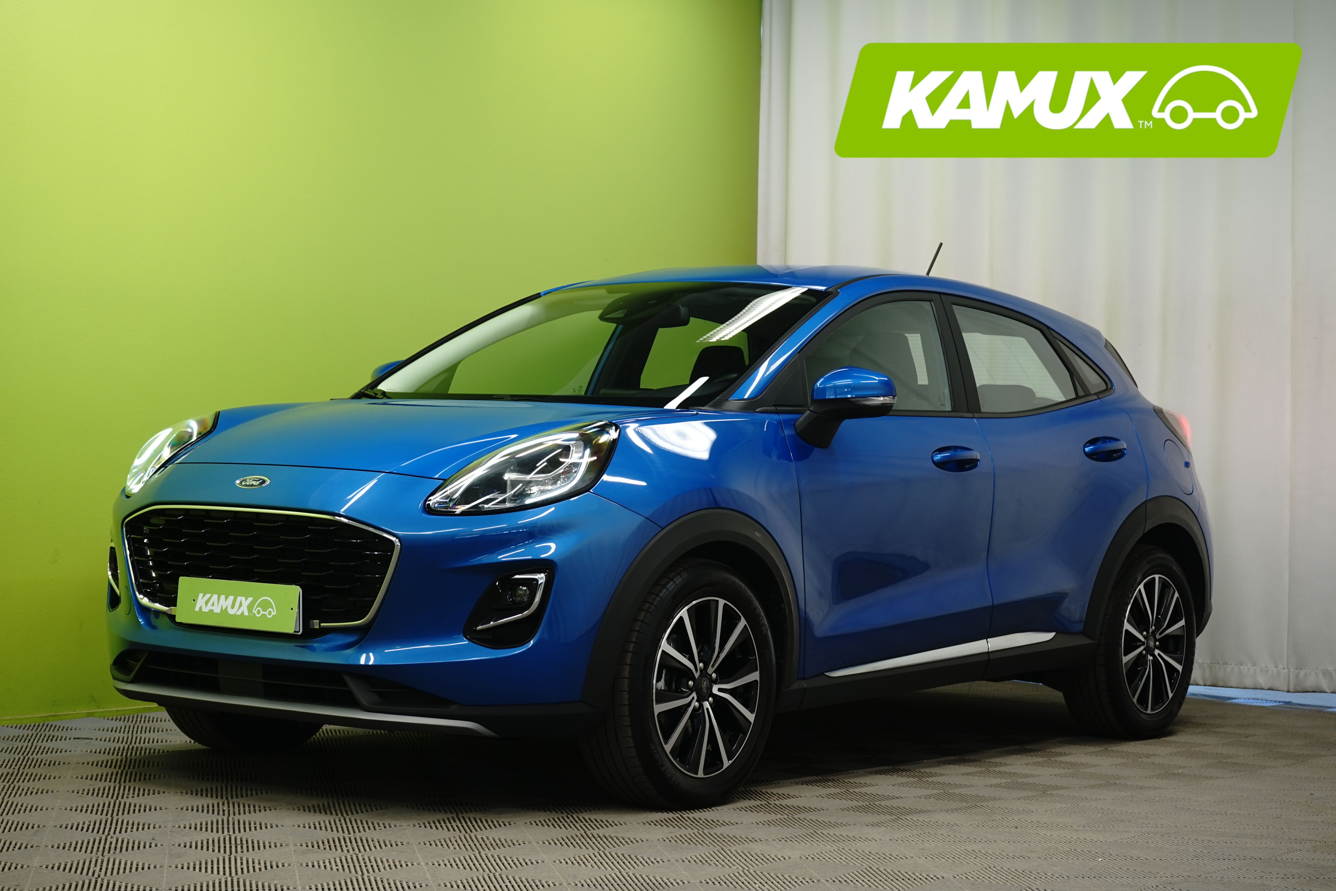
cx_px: 668
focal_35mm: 70
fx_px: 2598
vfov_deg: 19.5
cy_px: 446
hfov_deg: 28.8
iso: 400
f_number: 8
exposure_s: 1/6
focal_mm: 70
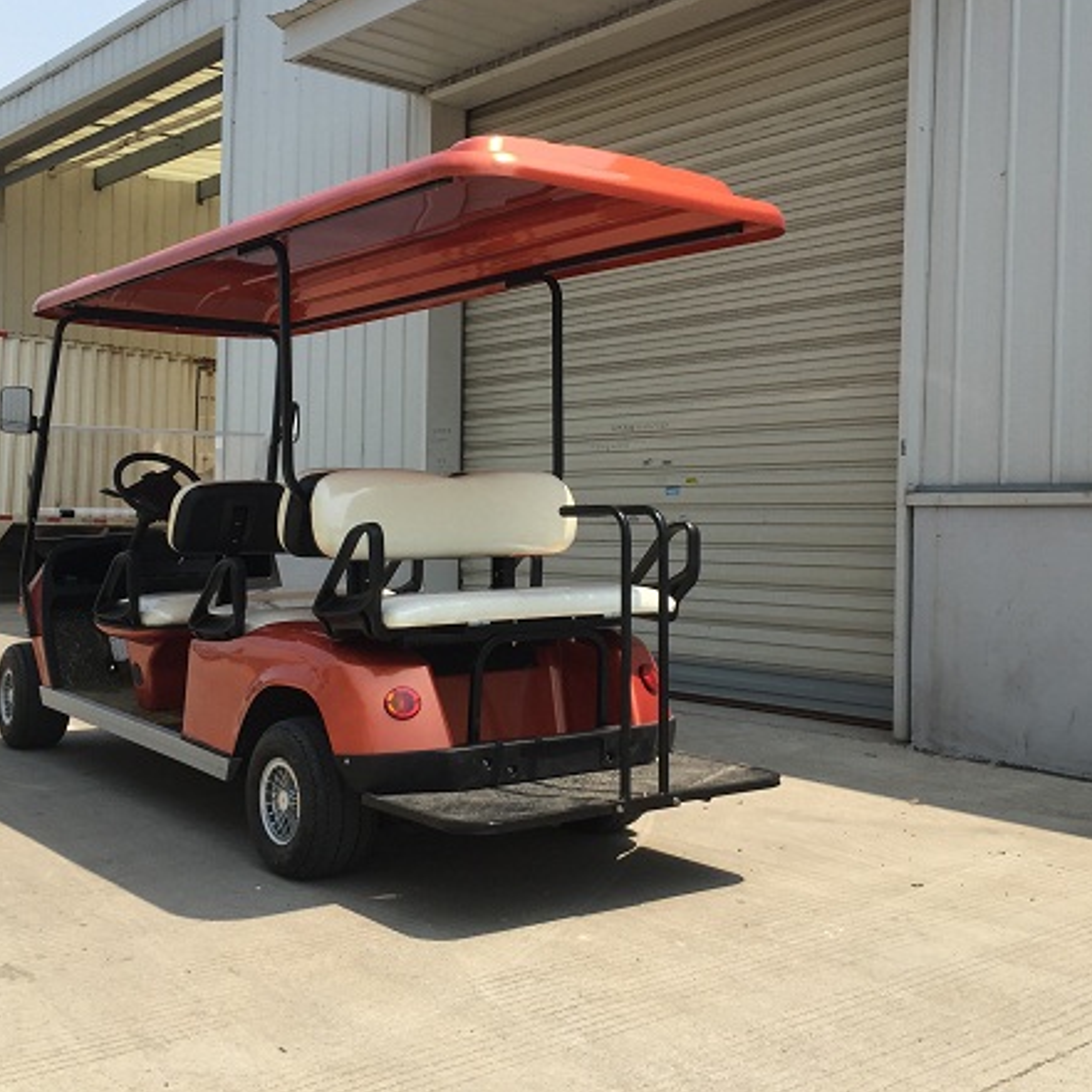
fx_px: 1356
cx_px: 529
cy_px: 500
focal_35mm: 38
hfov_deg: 43.9
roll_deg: -2.2
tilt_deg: +0.1
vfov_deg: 43.8
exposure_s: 1/1647
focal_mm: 4.15
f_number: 2.2
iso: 32
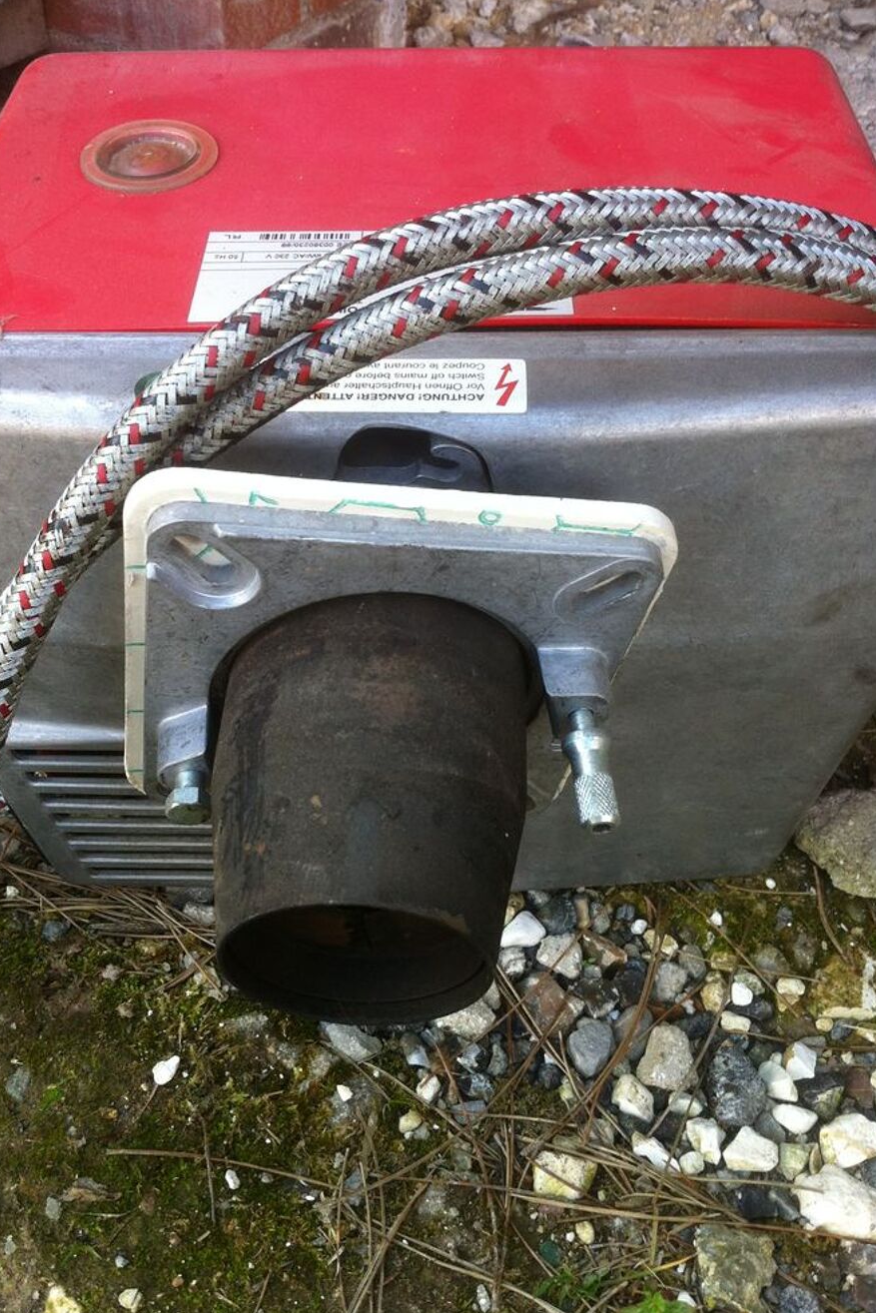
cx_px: 397
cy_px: 651
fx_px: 1350
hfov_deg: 35.9
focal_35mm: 37
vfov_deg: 51.9
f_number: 2.8
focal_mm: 3.85
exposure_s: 1/135
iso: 80
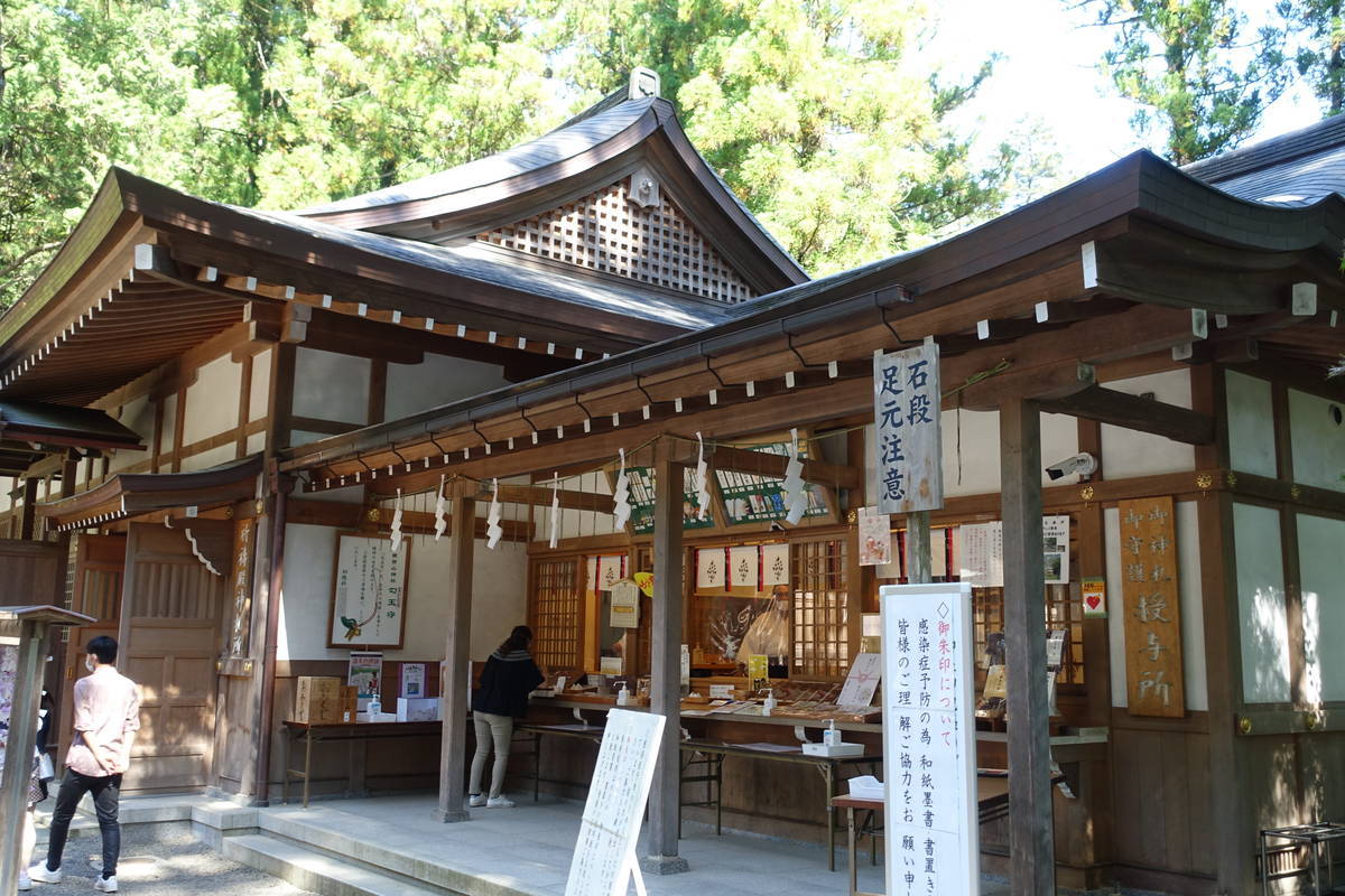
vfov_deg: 40.0
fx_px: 1233
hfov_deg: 57.2
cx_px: 672
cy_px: 448
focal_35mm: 33
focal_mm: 11.93
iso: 125
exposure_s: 1/100
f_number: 2.8
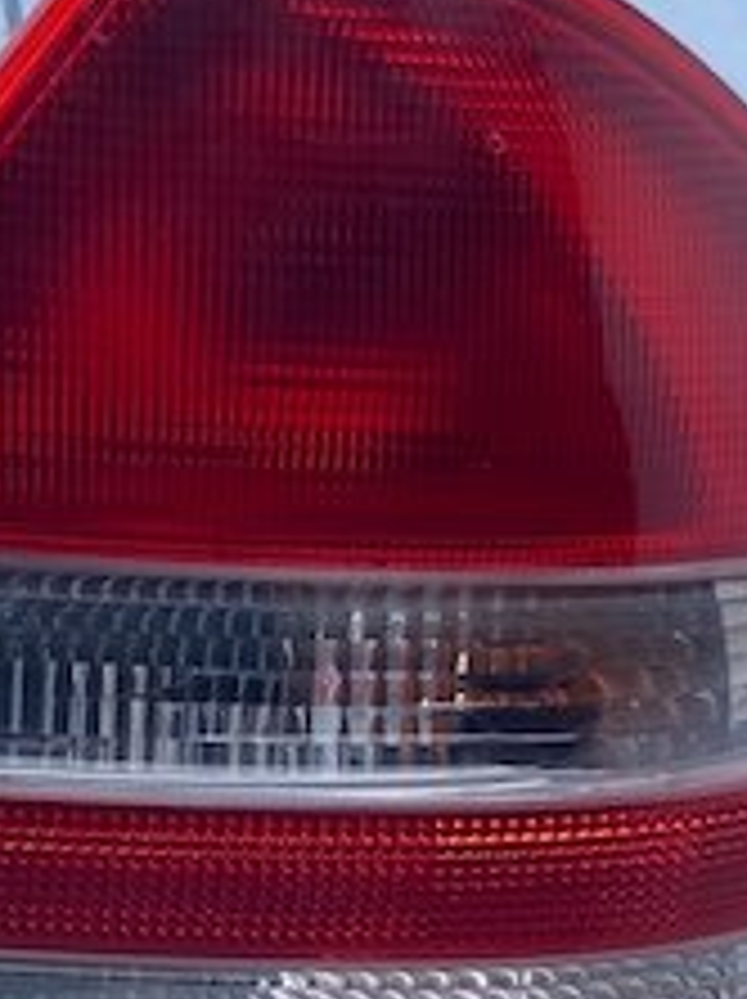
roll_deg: -2.9
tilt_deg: -20.7
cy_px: 936
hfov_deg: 19.4
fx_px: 2162
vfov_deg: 25.1
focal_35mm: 75
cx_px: 171
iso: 32
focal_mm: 4.25
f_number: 1.8
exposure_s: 1/506
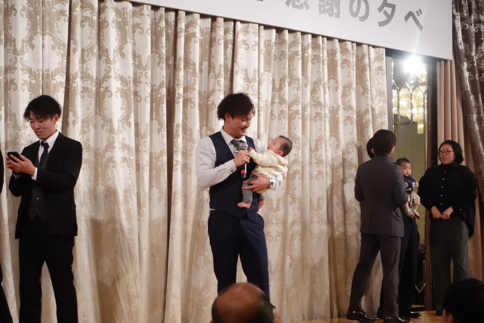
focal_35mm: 70
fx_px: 941
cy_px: 162
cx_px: 242
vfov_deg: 19.5
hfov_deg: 28.8
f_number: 2.8
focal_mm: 25.7
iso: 2000
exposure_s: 1/250
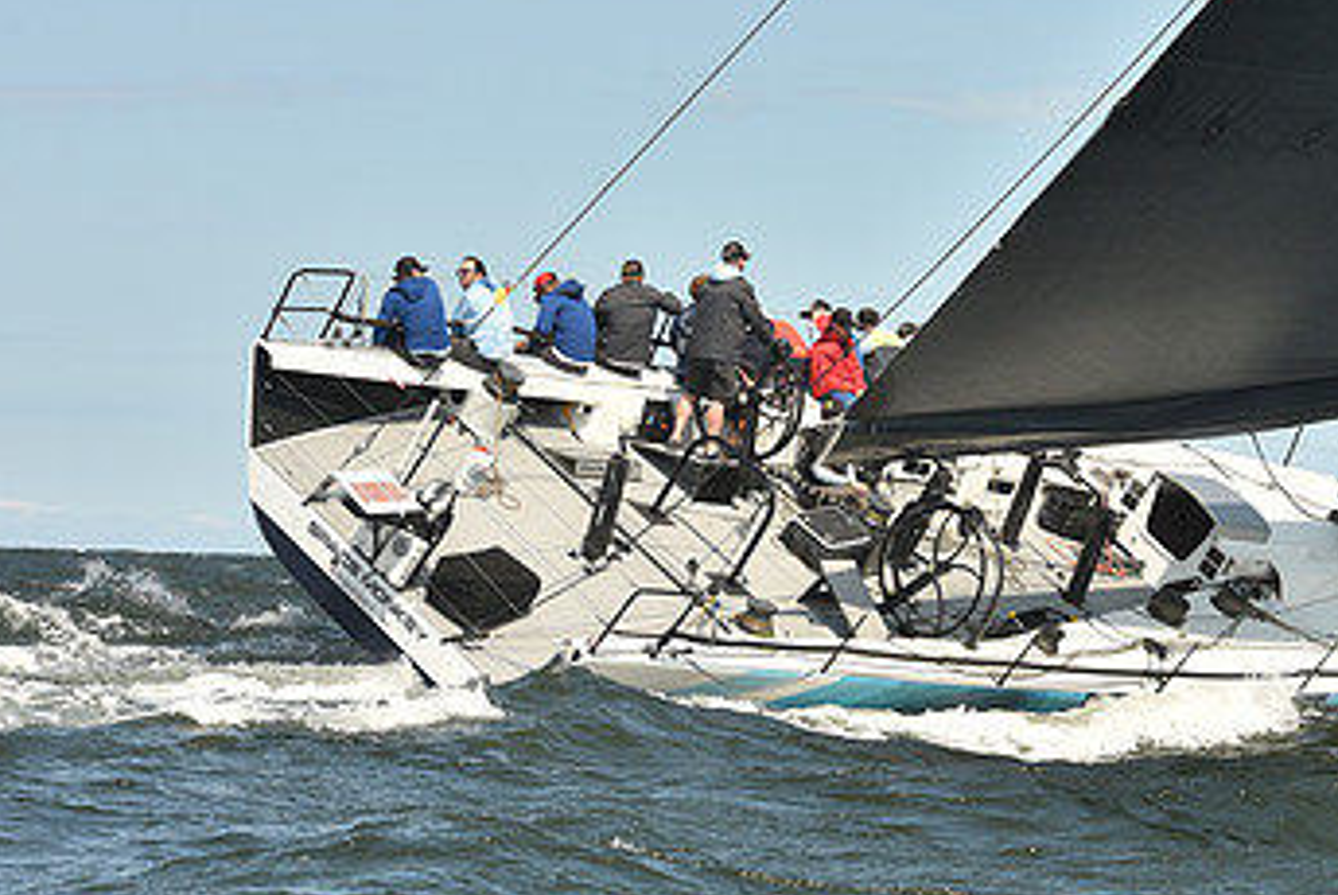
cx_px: 1085
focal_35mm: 165
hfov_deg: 12.4
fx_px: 6138
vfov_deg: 8.3
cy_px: 446
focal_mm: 98
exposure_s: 1/800
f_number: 8
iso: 250
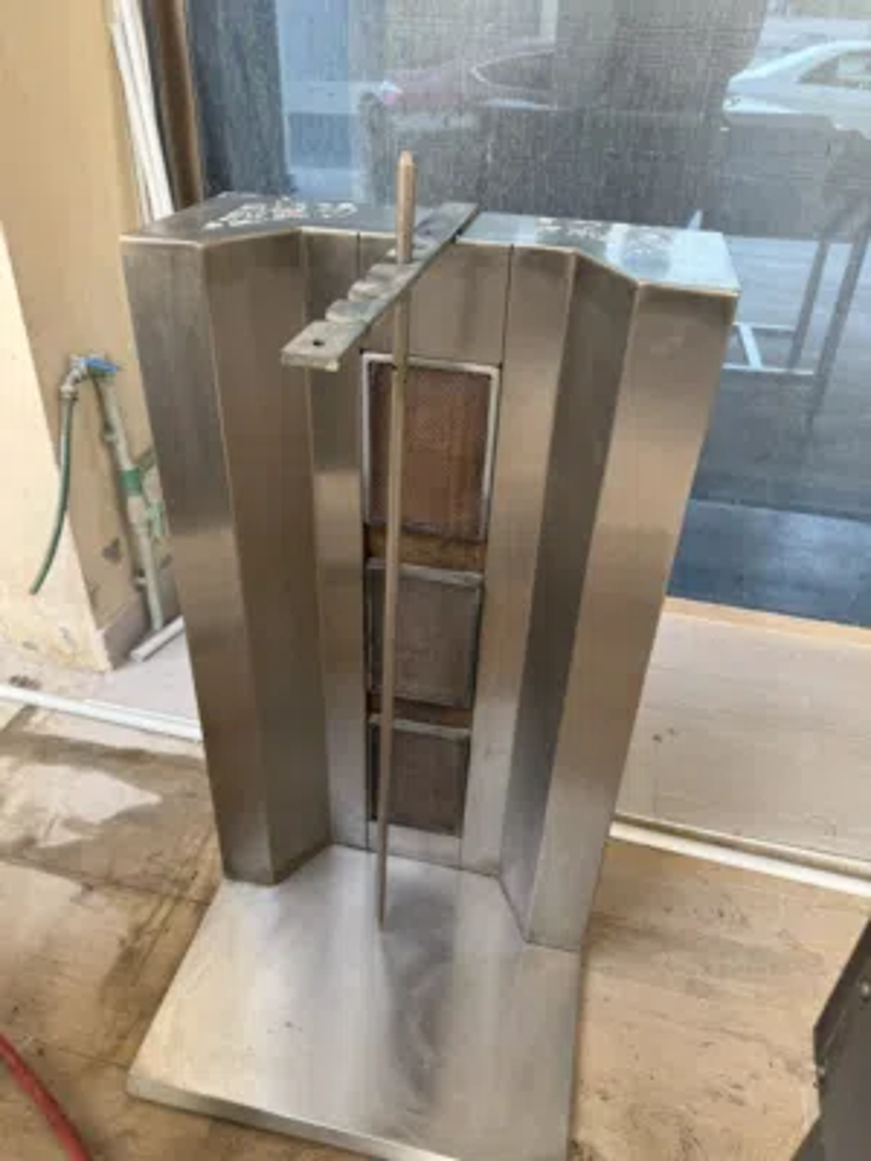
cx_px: 436
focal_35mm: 24
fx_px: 805
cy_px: 580
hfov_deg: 56.8
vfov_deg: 71.6
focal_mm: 6.76
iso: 64
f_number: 1.78
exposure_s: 1/163
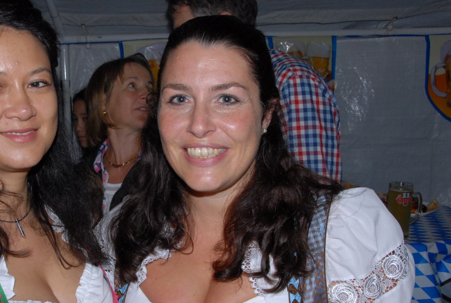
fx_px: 590
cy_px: 181
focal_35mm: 47
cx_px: 158
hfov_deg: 41.4
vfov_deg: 28.7
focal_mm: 22
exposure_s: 1/125
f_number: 10
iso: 500
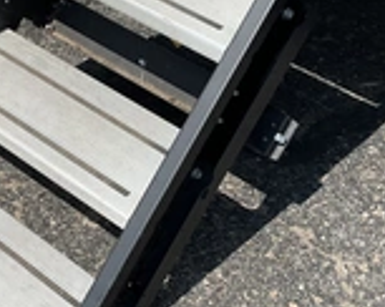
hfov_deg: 25.6
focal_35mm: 74
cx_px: 126
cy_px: 146
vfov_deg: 20.7
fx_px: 842
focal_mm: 3
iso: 25
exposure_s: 1/1730
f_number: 1.8
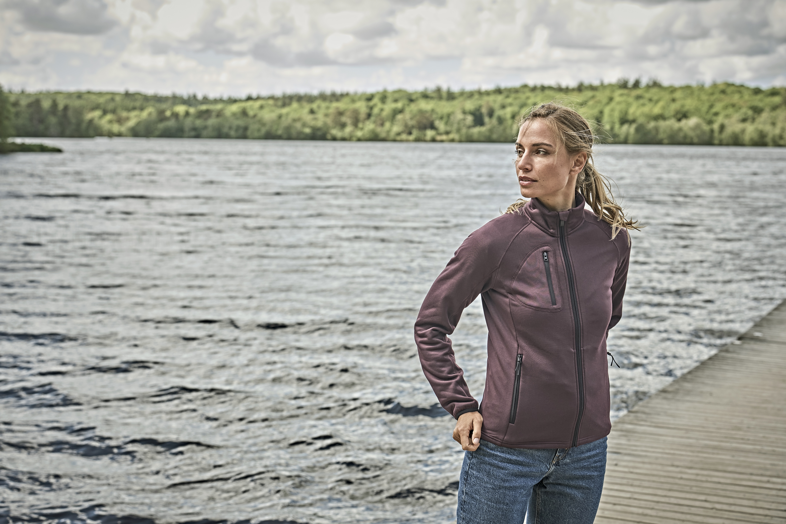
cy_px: 262
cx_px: 393
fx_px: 1070
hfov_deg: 40.3
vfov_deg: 27.5
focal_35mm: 49
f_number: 4
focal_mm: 49
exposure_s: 1/1000
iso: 640
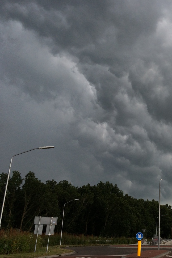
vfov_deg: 43.6
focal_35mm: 45
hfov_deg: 28.1
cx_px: 172
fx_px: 323
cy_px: 130
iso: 32
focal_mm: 4.12
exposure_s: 1/631
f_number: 2.2
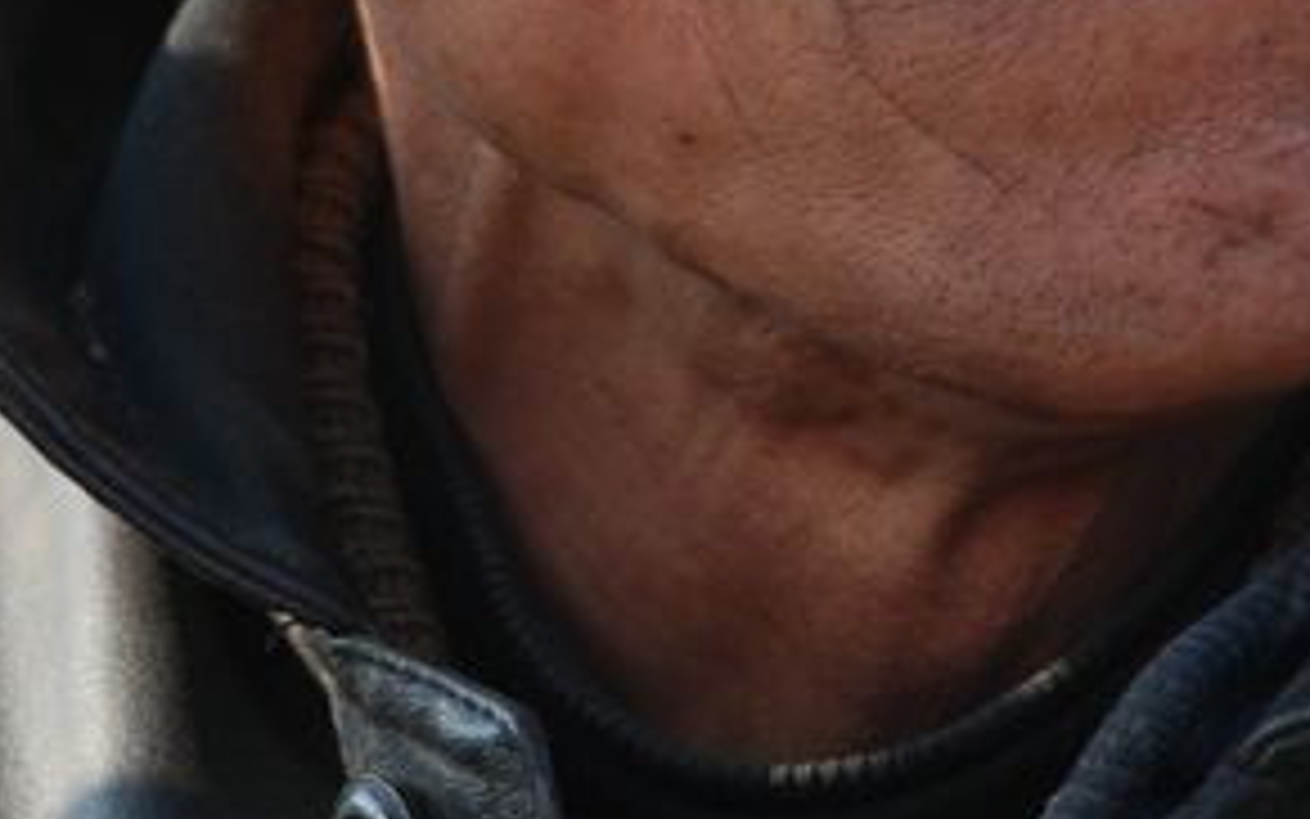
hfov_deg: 3.7
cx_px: 275
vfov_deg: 2.3
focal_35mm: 569
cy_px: -108
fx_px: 20318
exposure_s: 1/250
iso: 250
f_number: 5.6
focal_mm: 120
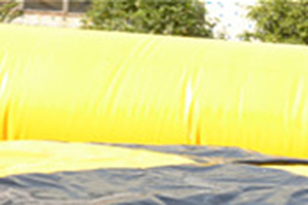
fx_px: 1556
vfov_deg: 7.2
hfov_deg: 11.3
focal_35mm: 182
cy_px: 444
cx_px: 162
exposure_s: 1/200
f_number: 4.5
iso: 100
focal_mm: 28
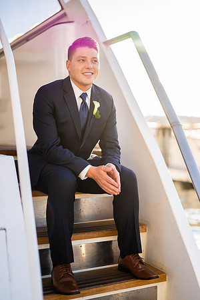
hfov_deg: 27.0
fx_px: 417
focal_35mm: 50
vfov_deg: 39.6
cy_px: 150
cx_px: 100
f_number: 1.4
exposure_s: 1/1600
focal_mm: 50
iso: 160
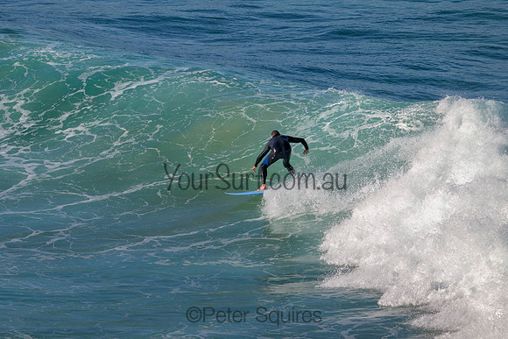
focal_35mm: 437
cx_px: 200
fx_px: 6169
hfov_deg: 4.7
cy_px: 133
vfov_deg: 3.1
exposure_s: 1/2000
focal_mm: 360
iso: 1100
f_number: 11
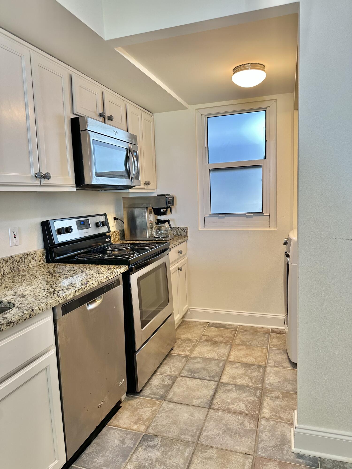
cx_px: 176
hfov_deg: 56.8
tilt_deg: -8.5
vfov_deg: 71.6
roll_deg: +1.3
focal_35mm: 24
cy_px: 234
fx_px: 325
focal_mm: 6.86
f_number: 1.78
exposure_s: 1/120
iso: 125
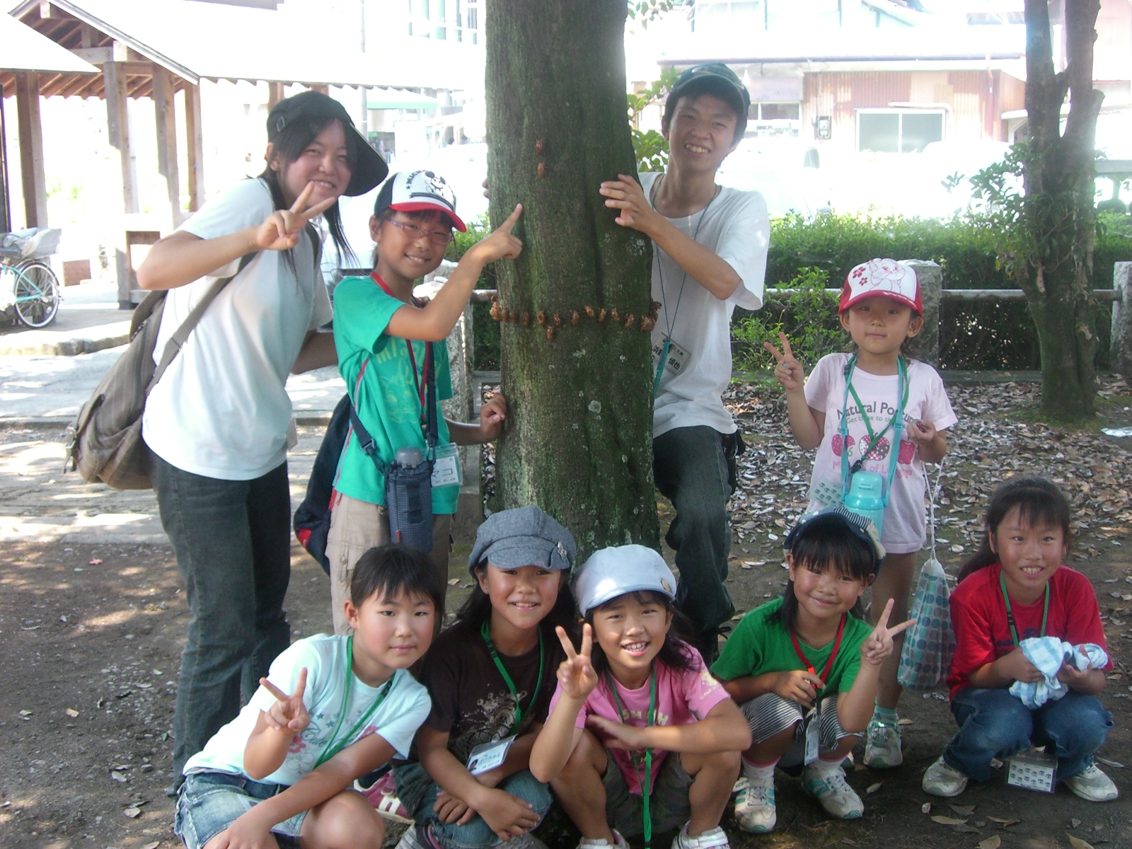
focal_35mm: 47
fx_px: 1537
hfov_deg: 40.4
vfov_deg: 30.9
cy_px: 424
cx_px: 566
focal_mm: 7.6
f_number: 3
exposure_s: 1/100
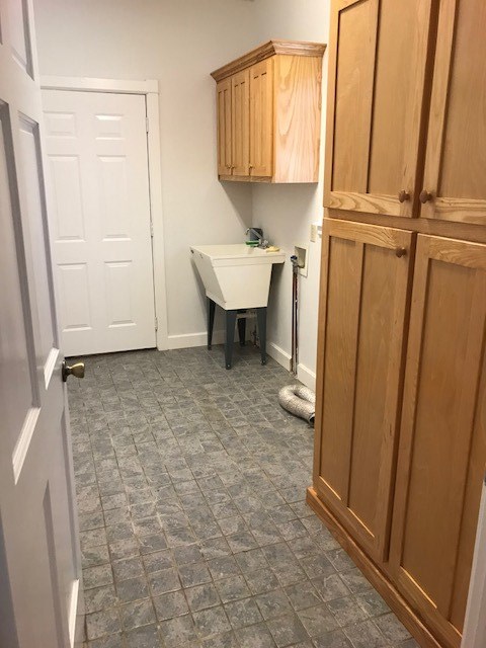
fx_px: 524
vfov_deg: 63.4
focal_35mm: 28
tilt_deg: -15.4
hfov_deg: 49.7
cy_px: 324
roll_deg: -0.4
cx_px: 243
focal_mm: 3.99
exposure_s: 1/24
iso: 32
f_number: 1.8
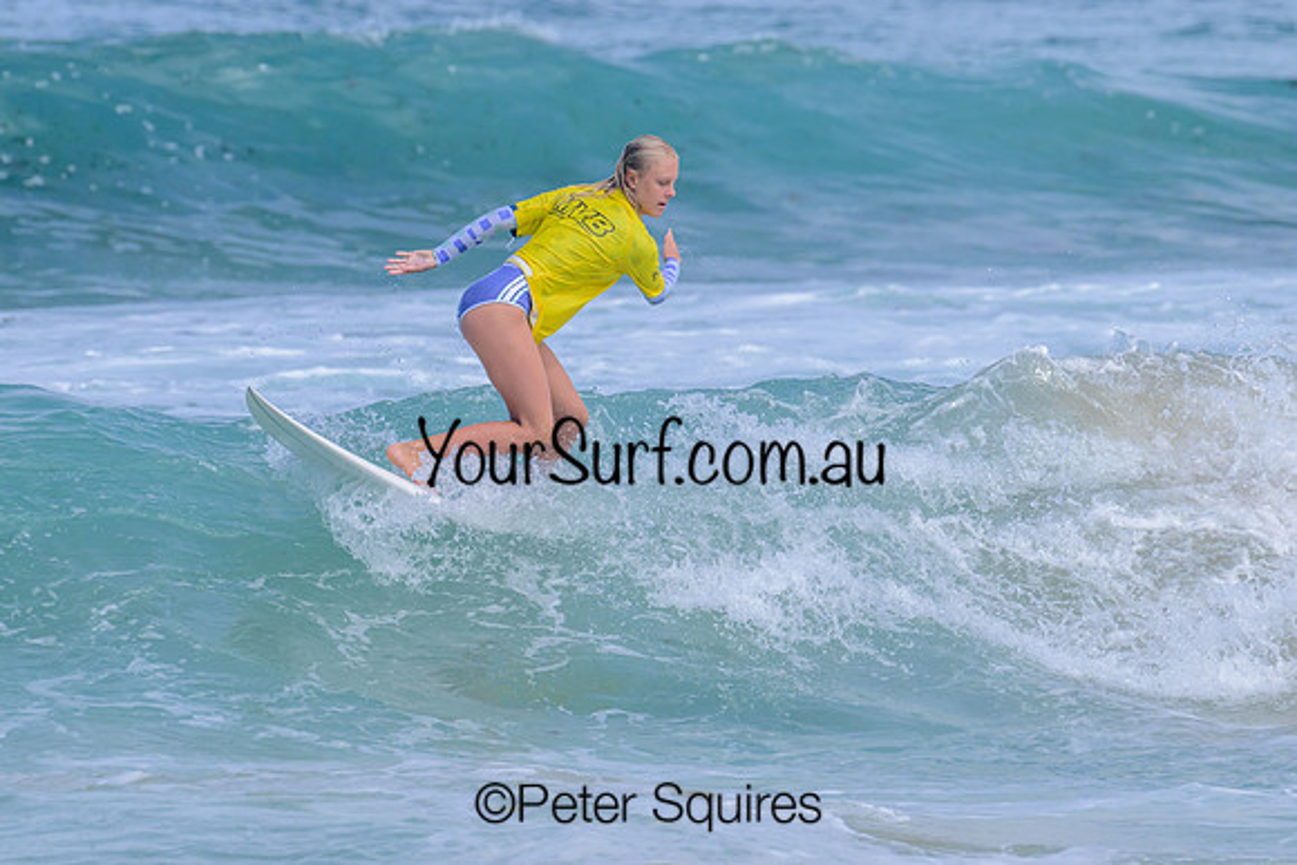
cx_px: 623
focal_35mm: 756
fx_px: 27257
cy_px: 422
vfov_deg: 1.8
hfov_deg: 2.7
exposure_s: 1/2000
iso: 720
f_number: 11
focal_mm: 560
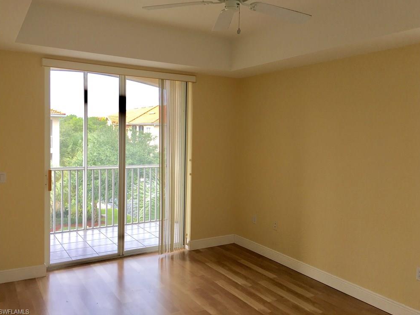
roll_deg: -1.9
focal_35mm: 30
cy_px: 153
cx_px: 215
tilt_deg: -3.2
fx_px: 364
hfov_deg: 60.0
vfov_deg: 46.8
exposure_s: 1/154
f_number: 2.2
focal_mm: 4.15
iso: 25
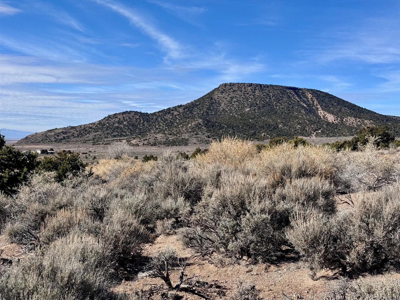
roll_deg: -0.7
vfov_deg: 29.7
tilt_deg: -0.7
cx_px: 204
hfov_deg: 38.9
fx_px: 566
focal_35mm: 49
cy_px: 150
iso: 64
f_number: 1.78
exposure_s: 1/5376
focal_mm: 6.76
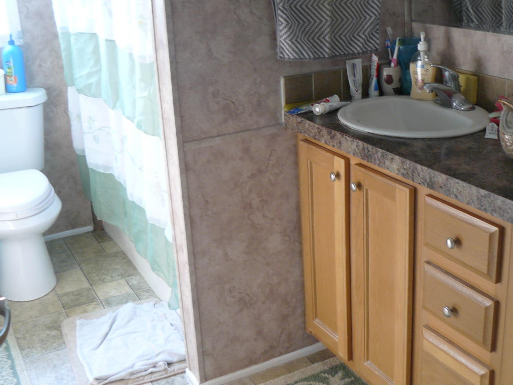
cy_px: 154
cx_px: 310
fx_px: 667
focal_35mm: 45
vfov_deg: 32.1
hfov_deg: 41.9
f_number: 2.8
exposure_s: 1/6
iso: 100
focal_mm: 6
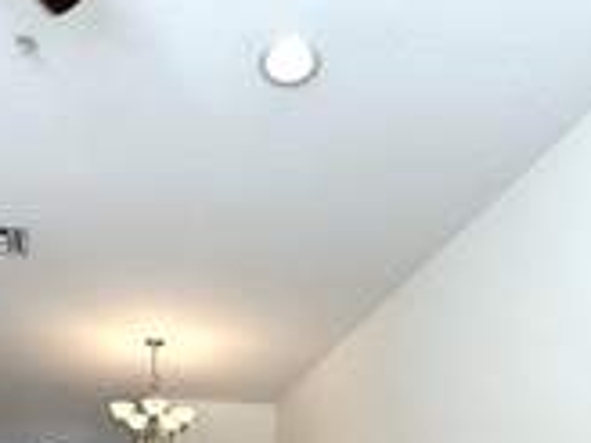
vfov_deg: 30.0
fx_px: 700
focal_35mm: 41
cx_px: 213
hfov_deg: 45.3
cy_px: 531
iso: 80
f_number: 2.2
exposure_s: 1/120
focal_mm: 2.22
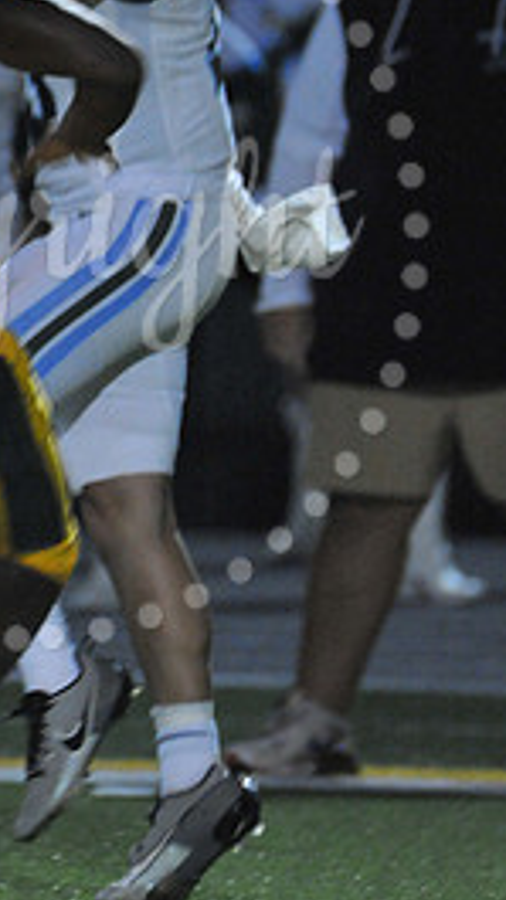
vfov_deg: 1.7
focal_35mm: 1260
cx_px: 17
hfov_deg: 1.0
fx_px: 30064
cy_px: 234
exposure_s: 1/200
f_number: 6.3
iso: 6400
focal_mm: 550
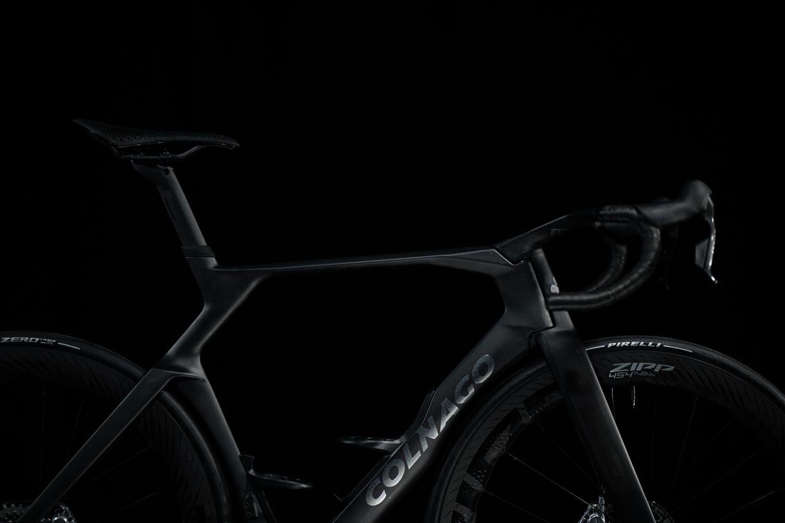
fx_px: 1853
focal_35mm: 85
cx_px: 392
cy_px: 262
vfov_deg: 16.1
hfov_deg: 23.9
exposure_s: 1/125
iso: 800
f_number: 1.2
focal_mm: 85
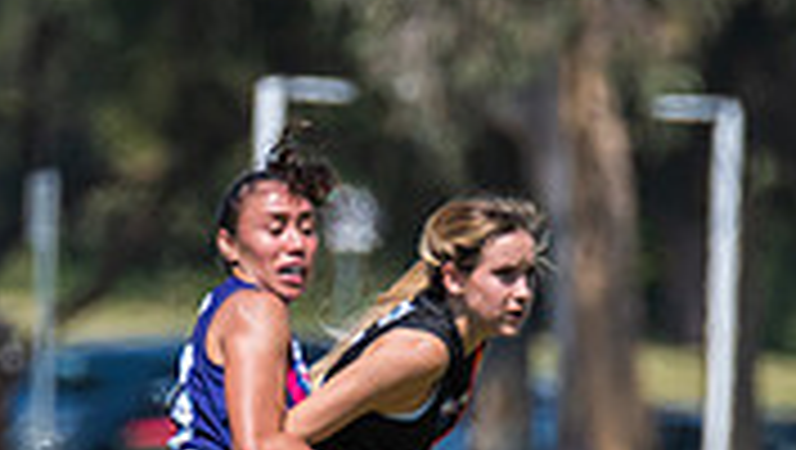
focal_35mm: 1968
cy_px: 276
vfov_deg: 0.6
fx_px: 41582
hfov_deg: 1.1
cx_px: 181
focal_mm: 500
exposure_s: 1/3200
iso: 800
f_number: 6.3
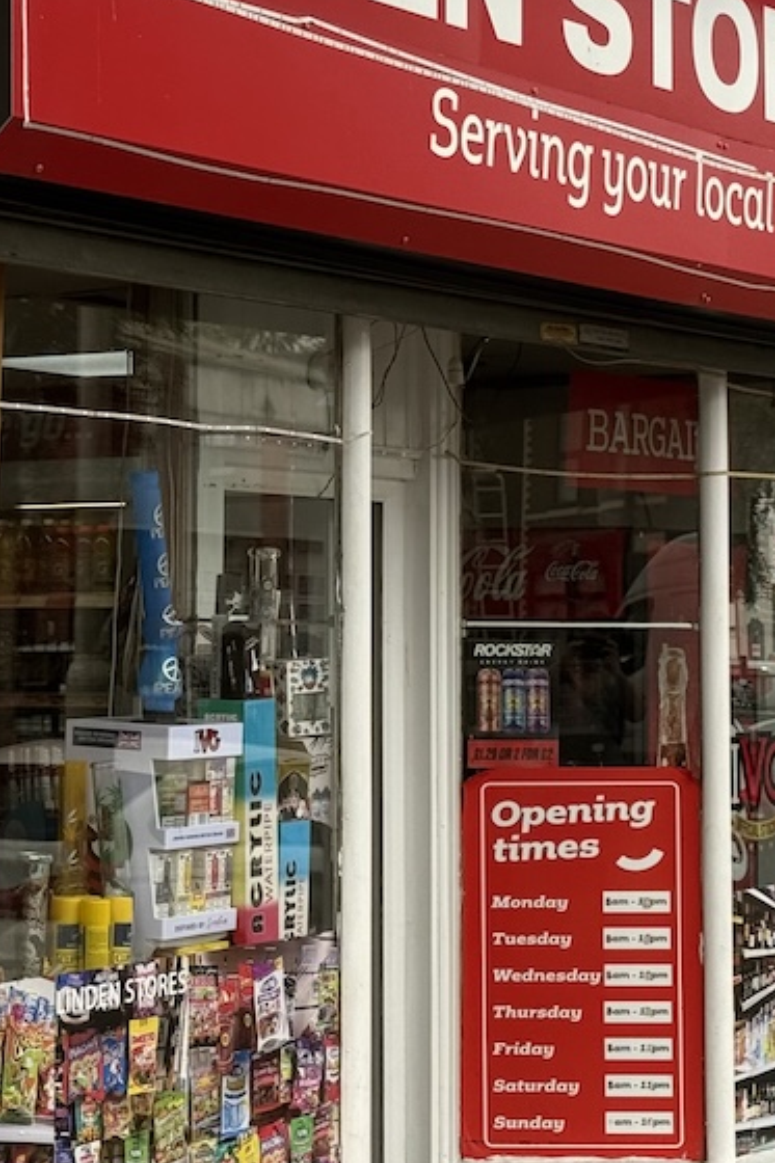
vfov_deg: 19.1
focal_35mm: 107
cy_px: 492
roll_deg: -0.4
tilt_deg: +3.9
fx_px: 3457
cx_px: 357
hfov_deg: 12.8
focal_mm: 6.76
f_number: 1.78
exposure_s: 1/2273
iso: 64
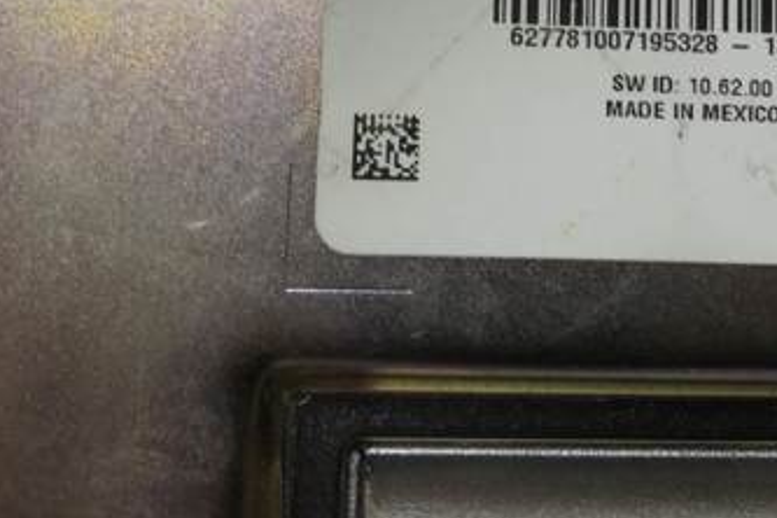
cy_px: 51
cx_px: 467
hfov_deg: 35.5
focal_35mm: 56
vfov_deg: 23.5
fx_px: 1209
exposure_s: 1/24
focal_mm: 4
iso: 40
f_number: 1.8
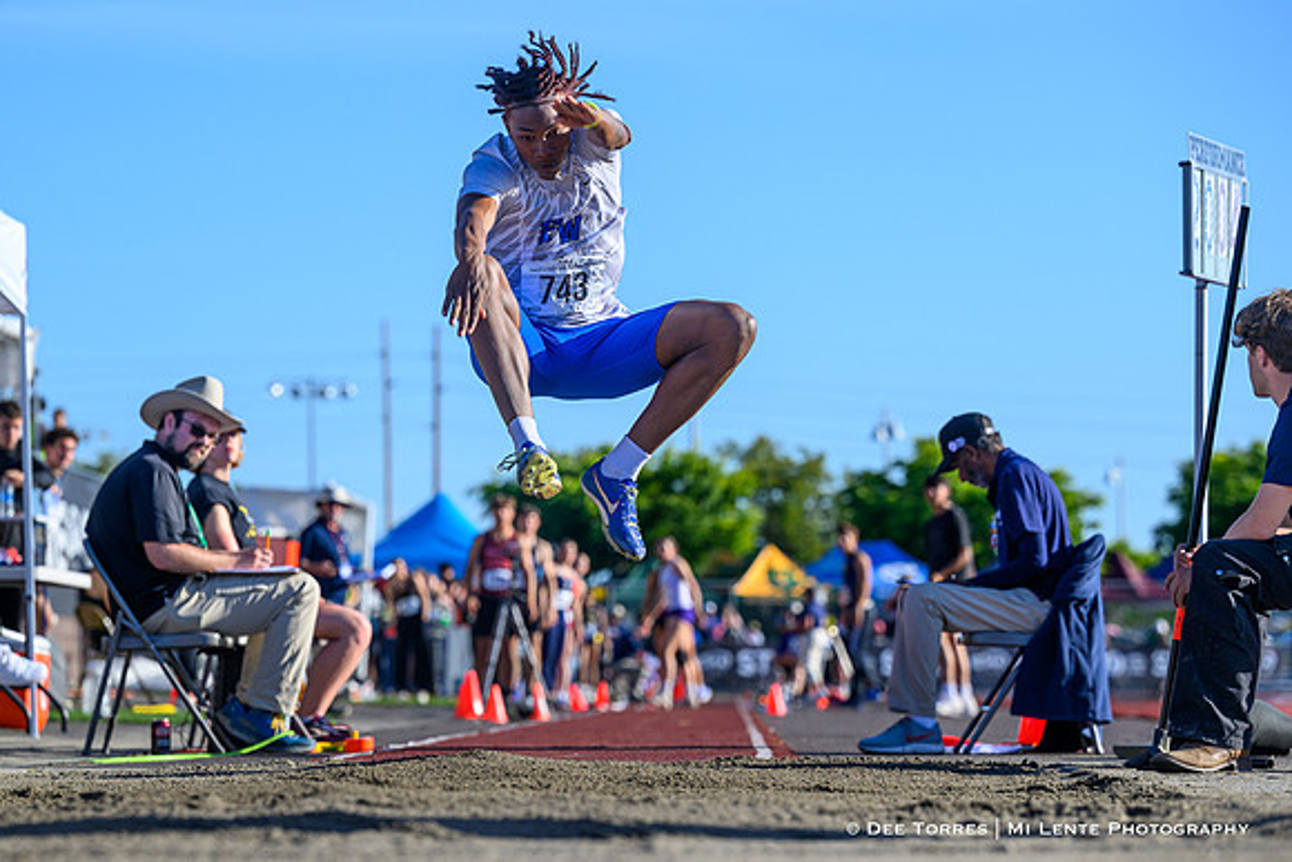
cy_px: 396
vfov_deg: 9.1
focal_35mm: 151
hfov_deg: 13.6
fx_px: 5411
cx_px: 611
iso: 125
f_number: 4
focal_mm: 125
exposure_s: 1/1250
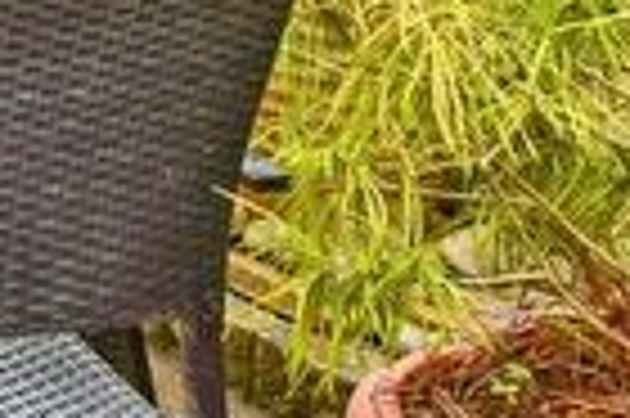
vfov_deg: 11.3
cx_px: -891
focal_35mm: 105
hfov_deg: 13.8
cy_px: -515
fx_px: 1835
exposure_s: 1/160
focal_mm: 14
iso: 200
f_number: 8
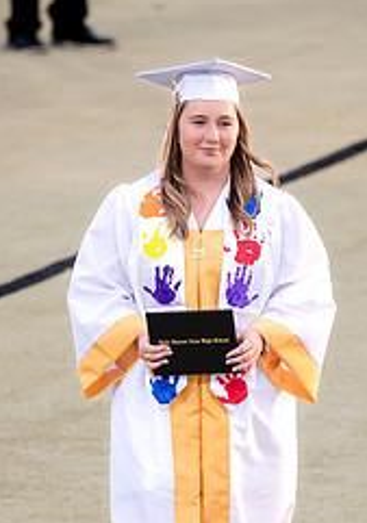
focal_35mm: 801
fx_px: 11833
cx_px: 231
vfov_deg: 2.5
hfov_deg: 1.8
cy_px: 312
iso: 400
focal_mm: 200
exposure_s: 1/500
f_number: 2.8
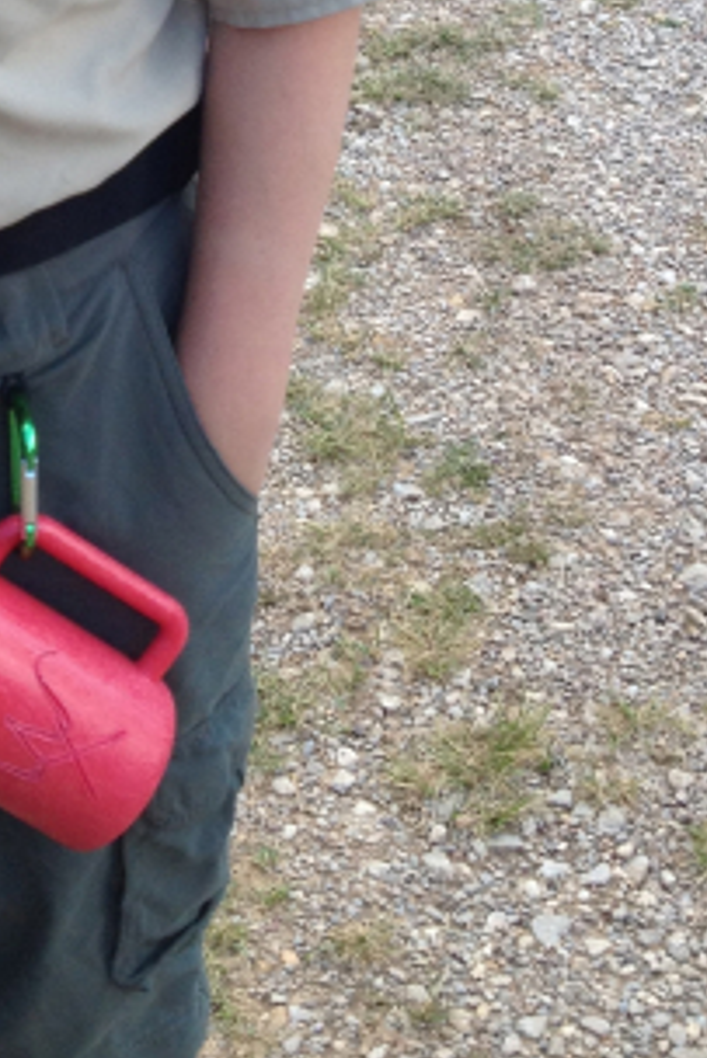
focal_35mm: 102
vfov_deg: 18.9
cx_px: 87
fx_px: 3001
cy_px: -218
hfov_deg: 13.3
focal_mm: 4.28
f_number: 2.4
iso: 64
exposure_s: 1/178
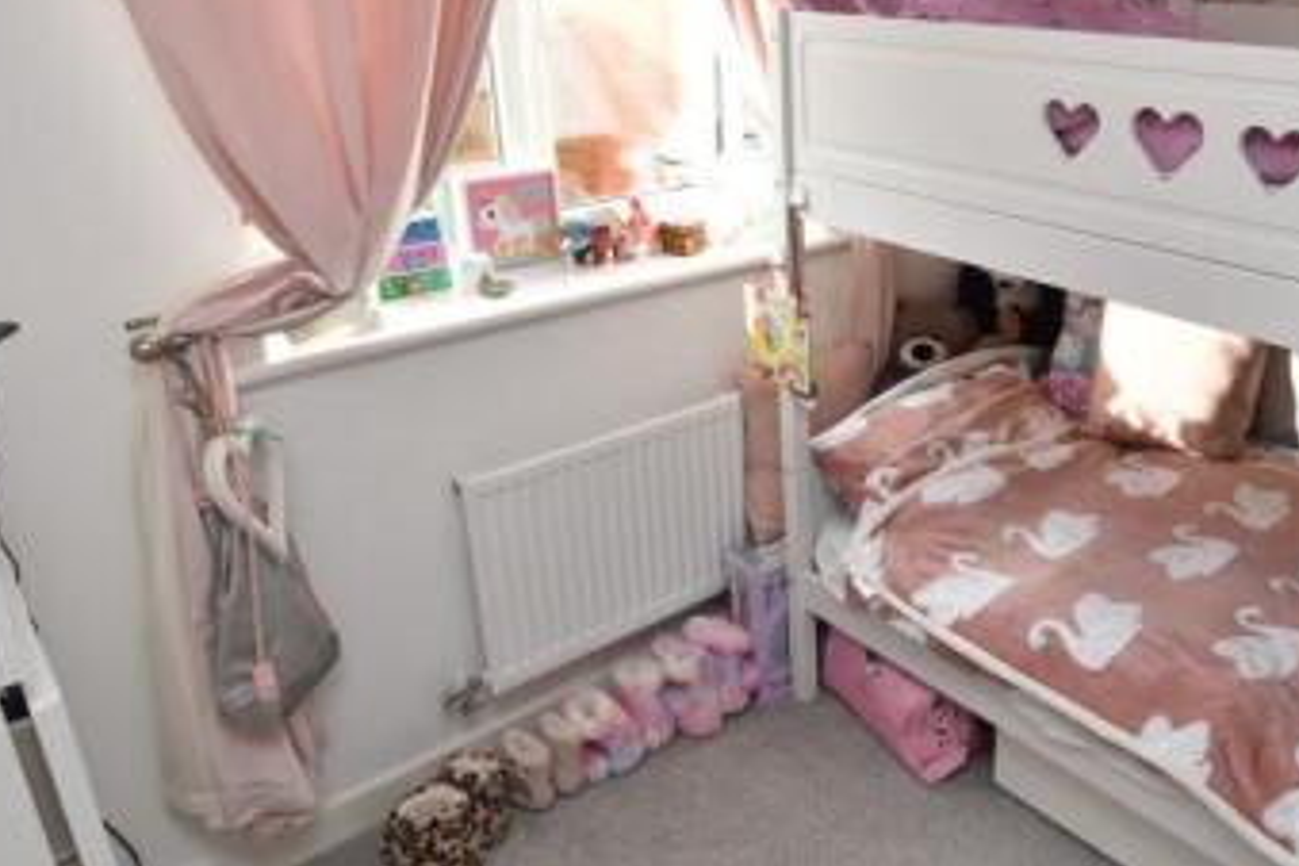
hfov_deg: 61.7
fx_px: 1046
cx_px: 895
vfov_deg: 44.8
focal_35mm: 29
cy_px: 358
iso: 450
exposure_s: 1/200
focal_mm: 10
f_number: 5
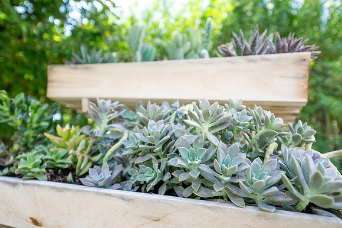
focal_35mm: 24
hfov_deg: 73.8
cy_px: 114
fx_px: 228
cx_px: 171
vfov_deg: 53.1
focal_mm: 24
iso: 160
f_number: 2.8
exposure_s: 1/250
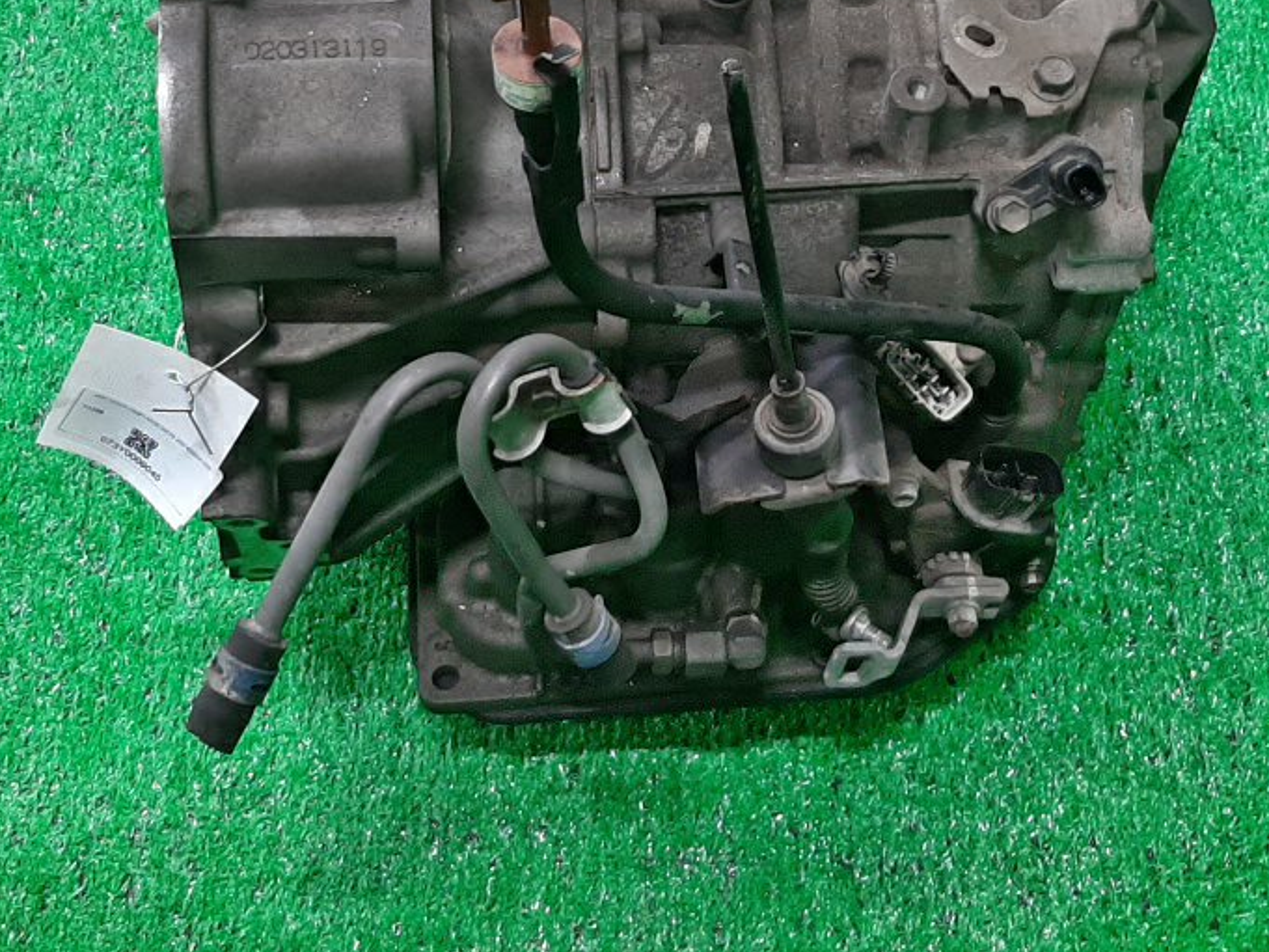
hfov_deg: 34.9
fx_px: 2017
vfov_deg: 26.2
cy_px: 244
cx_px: 641
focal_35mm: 55
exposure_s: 1/50
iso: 109
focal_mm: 3.93
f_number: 1.7
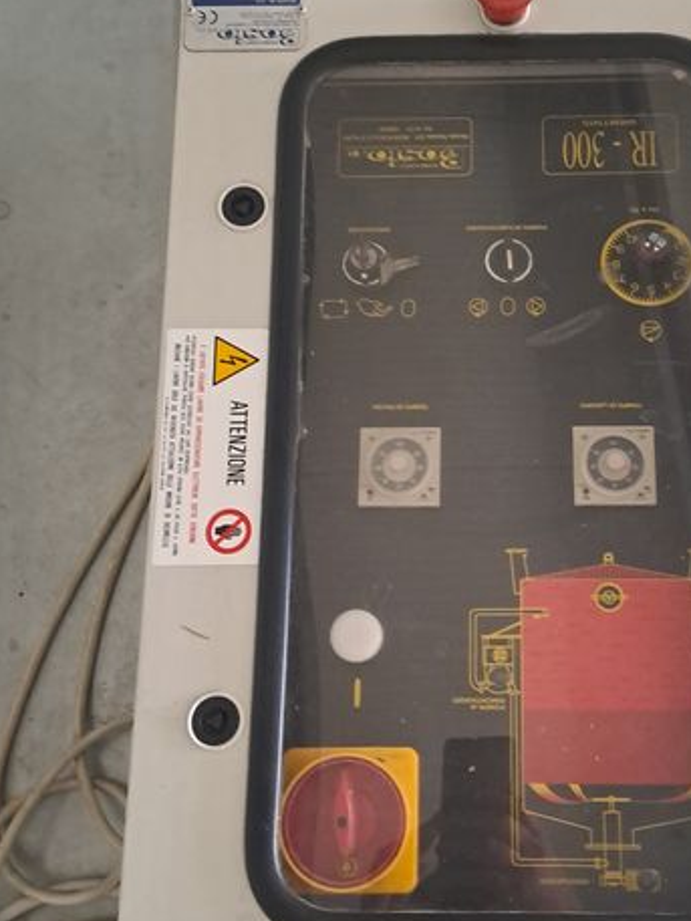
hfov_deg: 34.1
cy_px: 459
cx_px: 461
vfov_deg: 44.8
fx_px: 1117
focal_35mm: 42
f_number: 1.8
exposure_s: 1/20
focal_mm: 4.65
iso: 500
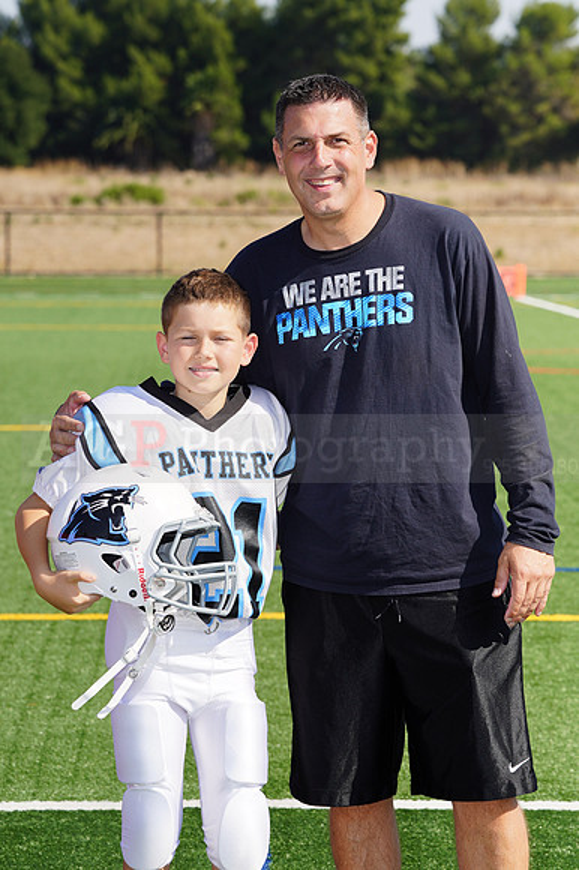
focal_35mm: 169
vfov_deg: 12.2
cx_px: 290
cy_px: 435
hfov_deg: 8.1
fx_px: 4082
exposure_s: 1/250
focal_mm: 169
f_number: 9
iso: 100
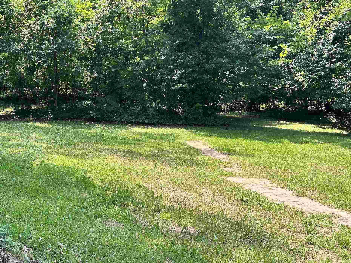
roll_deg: +0.9
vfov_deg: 33.6
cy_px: 118
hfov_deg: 41.7
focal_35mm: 43
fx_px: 436
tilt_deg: -1.0
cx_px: 63
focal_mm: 5.7
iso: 50
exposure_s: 1/480
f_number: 1.5
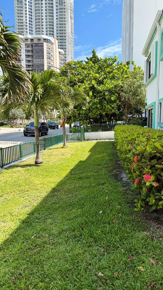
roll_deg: +0.6
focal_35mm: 27
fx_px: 207
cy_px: 143
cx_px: 111
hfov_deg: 42.2
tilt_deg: -7.5
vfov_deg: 69.8
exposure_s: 1/2232
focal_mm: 6.76
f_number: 1.78
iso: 80
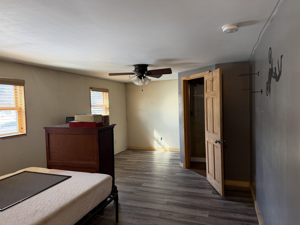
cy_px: 112
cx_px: 150
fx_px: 208
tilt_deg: -2.0
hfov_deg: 71.6
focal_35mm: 24
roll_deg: +1.7
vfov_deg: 56.8
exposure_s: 1/120
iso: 200
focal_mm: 6.76
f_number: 1.78
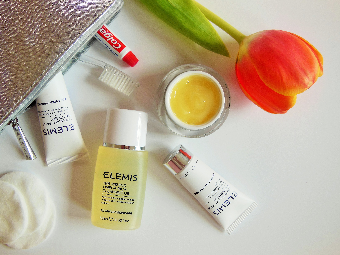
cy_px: 128
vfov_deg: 41.8
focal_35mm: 34
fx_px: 334
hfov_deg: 54.0
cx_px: 170
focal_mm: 6
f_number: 3.9
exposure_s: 1/160
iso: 125
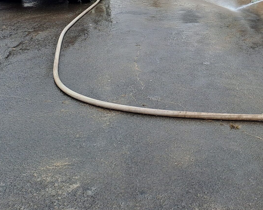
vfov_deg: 24.7
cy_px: -13
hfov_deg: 32.1
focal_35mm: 58
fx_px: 452
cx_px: 185
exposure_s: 1/495
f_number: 1.8
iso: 32
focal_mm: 4.65
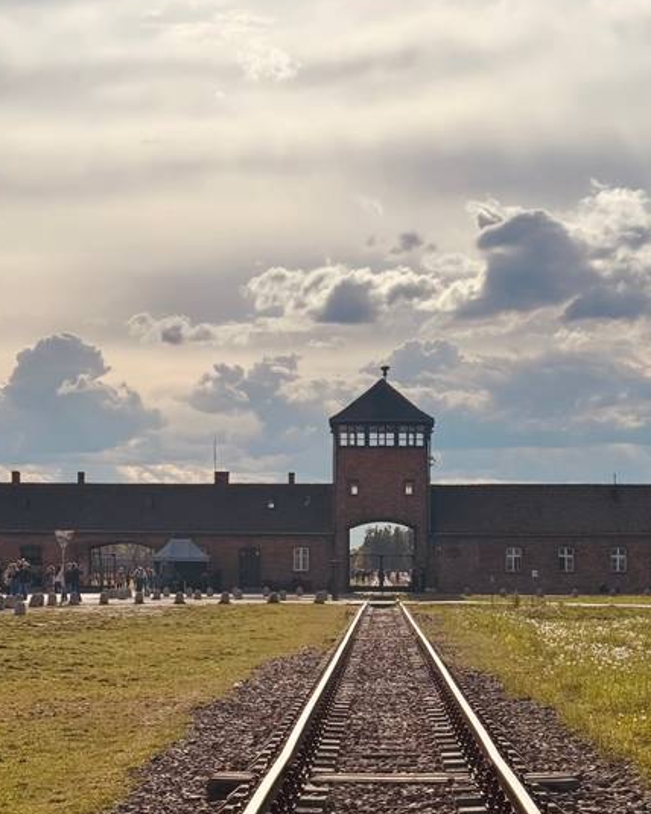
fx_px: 2023
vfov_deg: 22.6
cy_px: 569
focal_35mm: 84
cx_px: 432
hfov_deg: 18.2
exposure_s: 1/5848
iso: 64
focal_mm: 6.76
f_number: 1.78
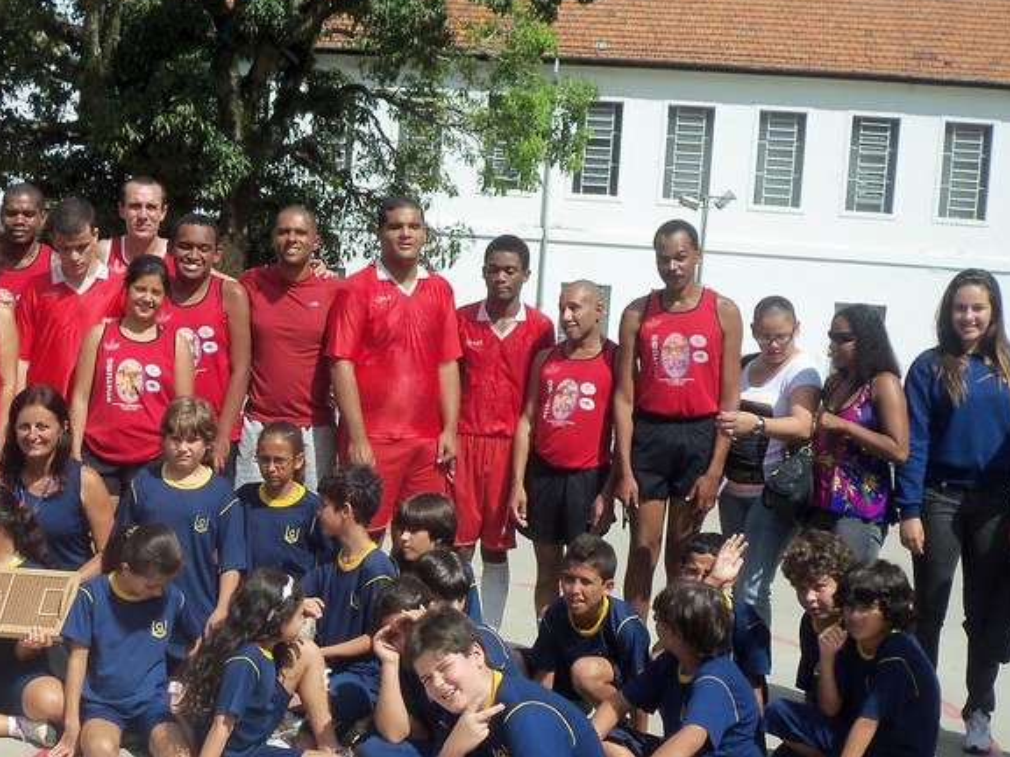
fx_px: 1721
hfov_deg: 32.4
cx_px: 323
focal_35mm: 59
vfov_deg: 24.6
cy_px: 547
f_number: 8.8
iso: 80
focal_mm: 5.7
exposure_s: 1/200
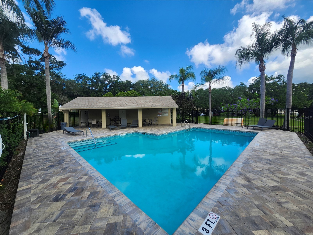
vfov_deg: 89.9
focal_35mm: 13
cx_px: 156
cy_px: 118
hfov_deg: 106.2
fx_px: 118
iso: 40
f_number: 2.2
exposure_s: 1/1111
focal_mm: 1.74
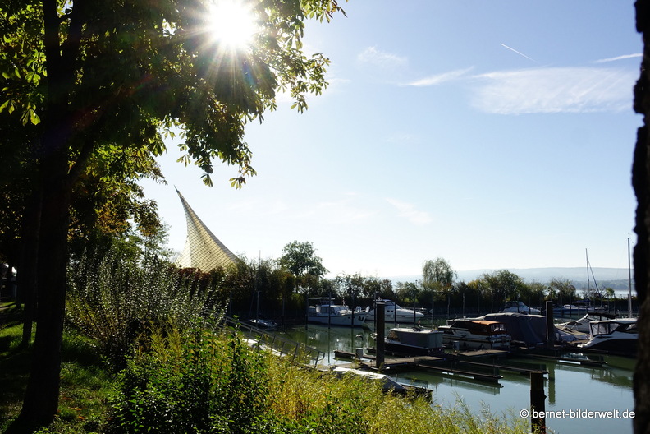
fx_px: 542
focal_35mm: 30
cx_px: 325
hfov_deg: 61.9
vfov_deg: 43.6
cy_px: 217
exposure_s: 1/160
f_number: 11
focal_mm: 10.89
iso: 125
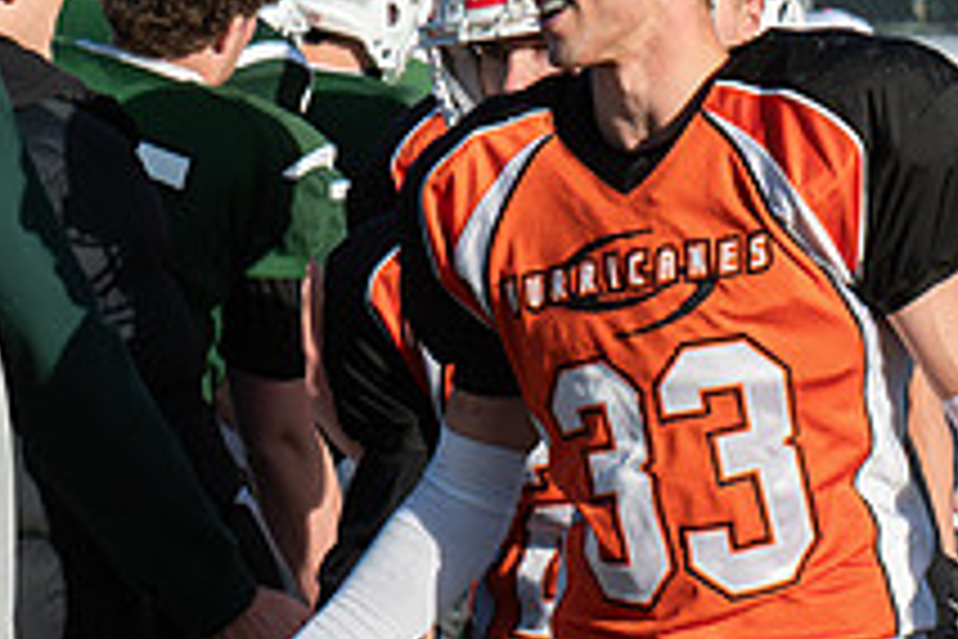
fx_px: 11894
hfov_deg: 4.6
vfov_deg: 3.1
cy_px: -31
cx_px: 372
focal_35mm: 447
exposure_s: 1/3200
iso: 1600
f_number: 6.3
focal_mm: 140
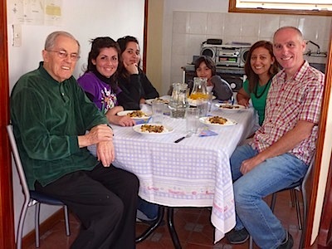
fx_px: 432
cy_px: 124
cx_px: 166
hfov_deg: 42.1
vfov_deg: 32.2
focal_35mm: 45
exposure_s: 1/30
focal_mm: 7.3
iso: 160
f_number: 3.7
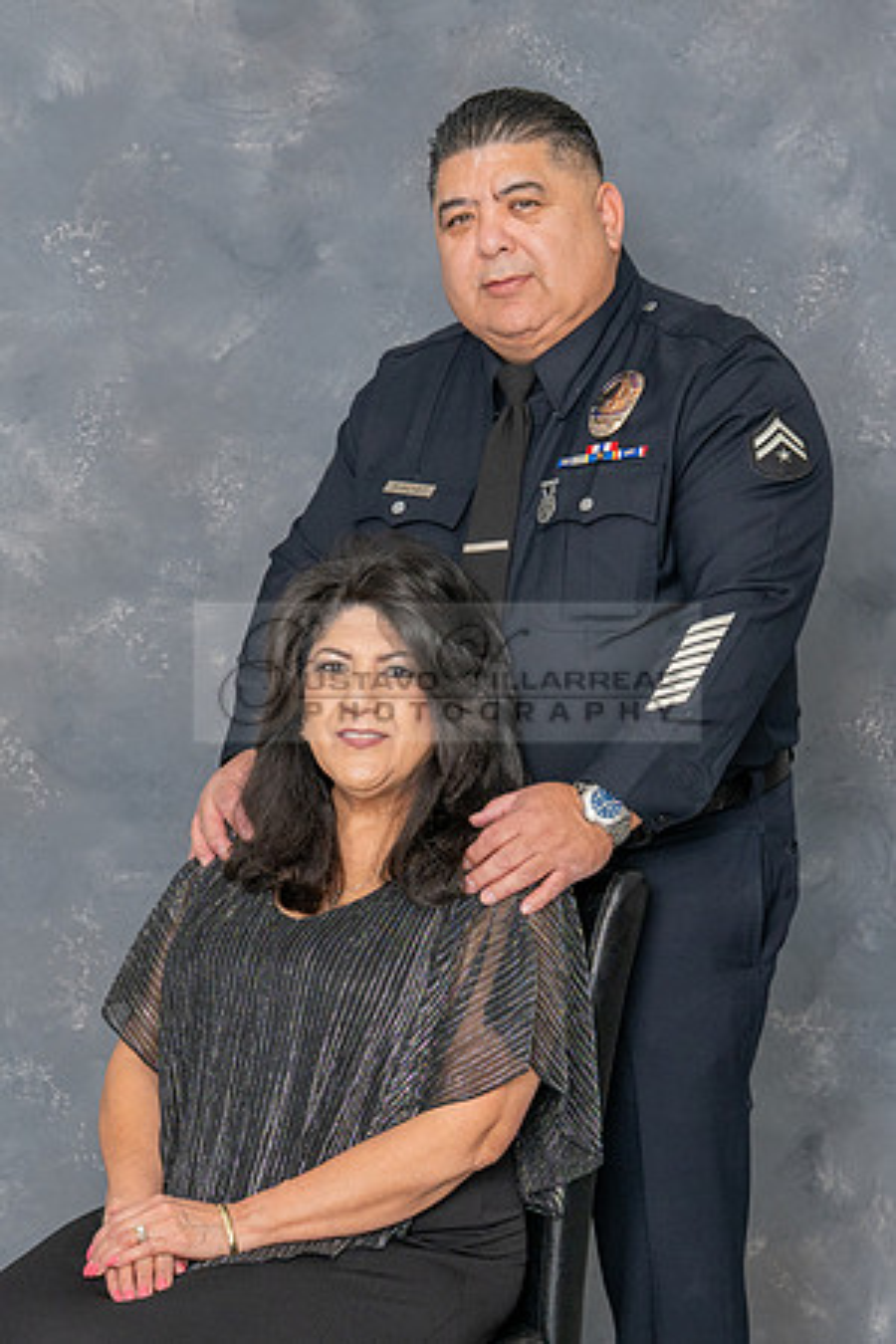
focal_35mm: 86
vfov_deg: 23.5
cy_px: 759
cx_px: 350
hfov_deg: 15.8
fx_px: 3226
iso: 200
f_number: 5.6
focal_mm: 41
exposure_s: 1/200
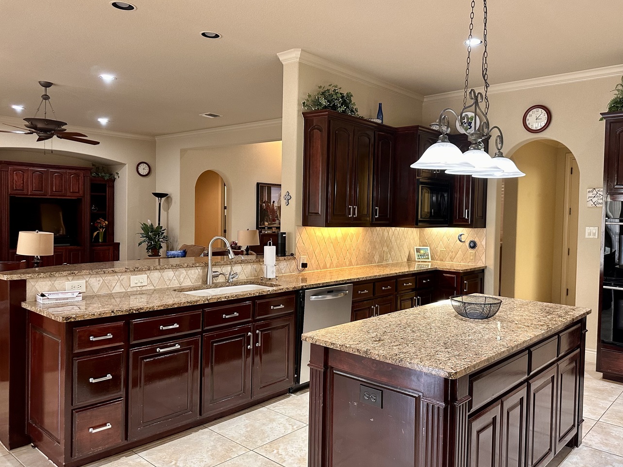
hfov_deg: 65.1
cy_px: 235
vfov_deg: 51.4
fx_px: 486
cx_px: 350
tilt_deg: -2.7
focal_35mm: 27
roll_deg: -1.2
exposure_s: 1/60
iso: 250
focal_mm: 6.86
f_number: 1.78
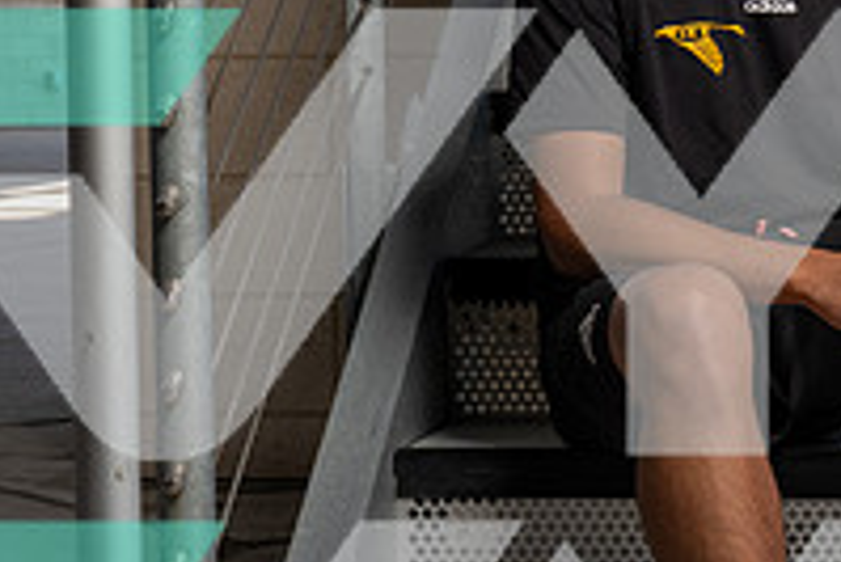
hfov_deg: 15.6
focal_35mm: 128
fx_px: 2992
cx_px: 875
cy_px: 235
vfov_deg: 10.7
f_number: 8
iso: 250
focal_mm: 44
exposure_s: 1/250
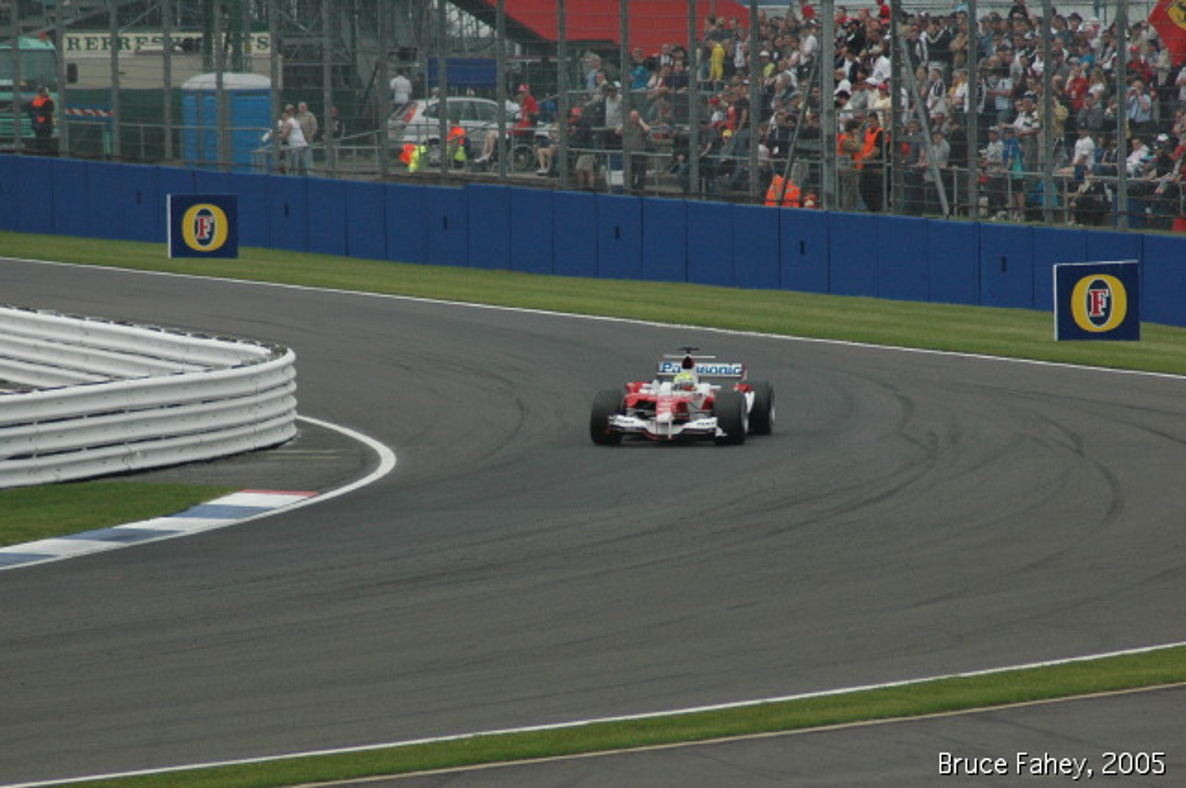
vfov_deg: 3.0
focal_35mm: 450
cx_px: 593
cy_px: 394
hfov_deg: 4.6
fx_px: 14806
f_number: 7.1
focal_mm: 300
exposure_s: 1/2500
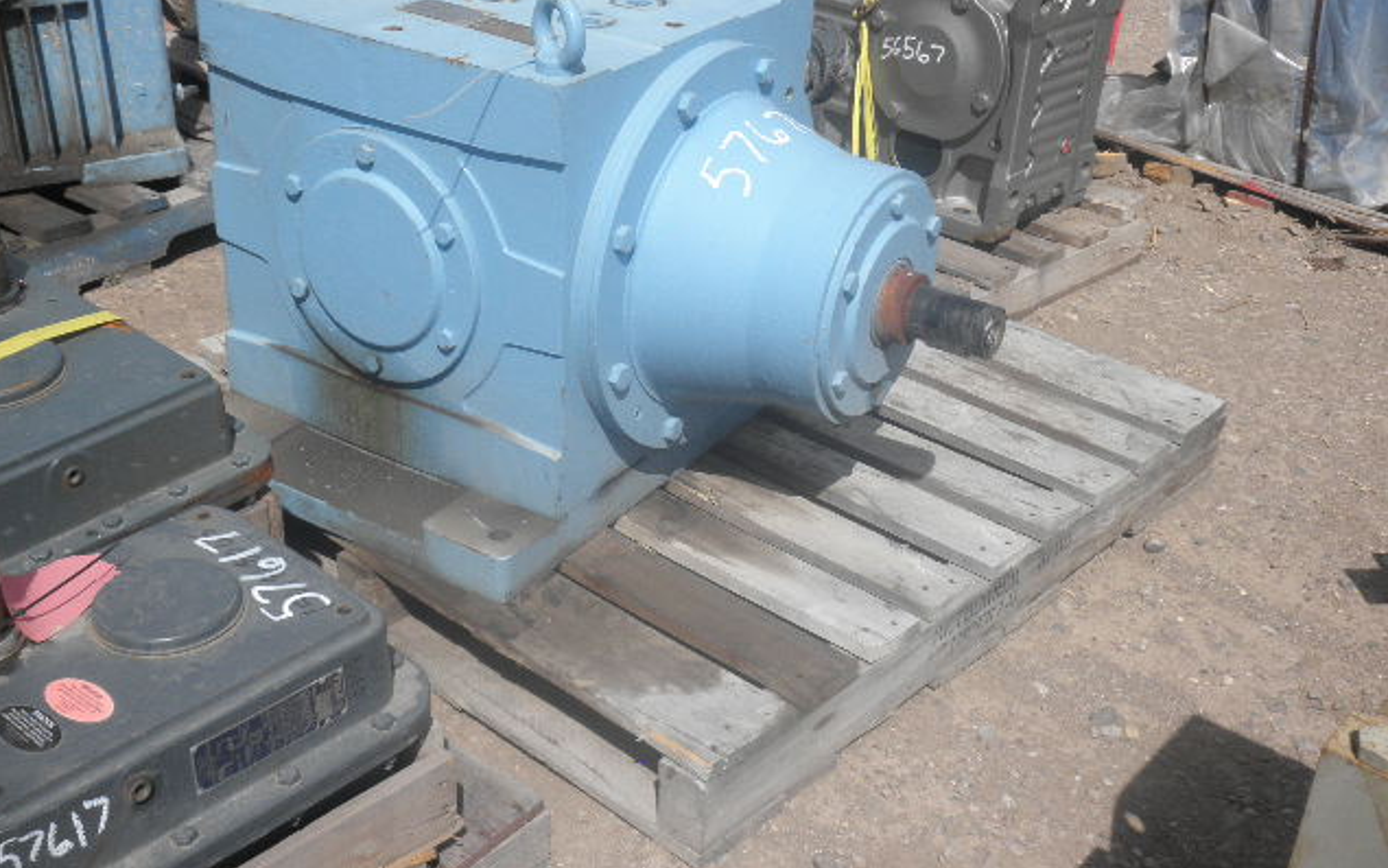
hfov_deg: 42.6
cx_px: 691
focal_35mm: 47
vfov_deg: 27.4
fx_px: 1778
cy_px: 380
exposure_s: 1/125
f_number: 9.6
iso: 64
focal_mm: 7.9
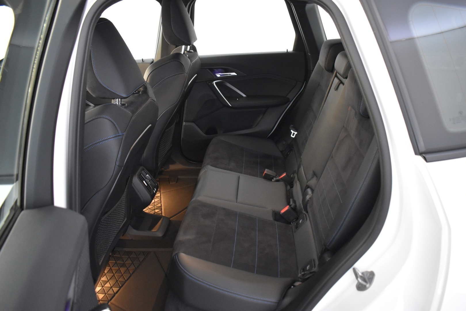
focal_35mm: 27
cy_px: 156
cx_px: 233
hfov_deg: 67.4
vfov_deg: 47.9
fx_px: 349
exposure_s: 1/15
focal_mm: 18
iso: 3200
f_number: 3.5
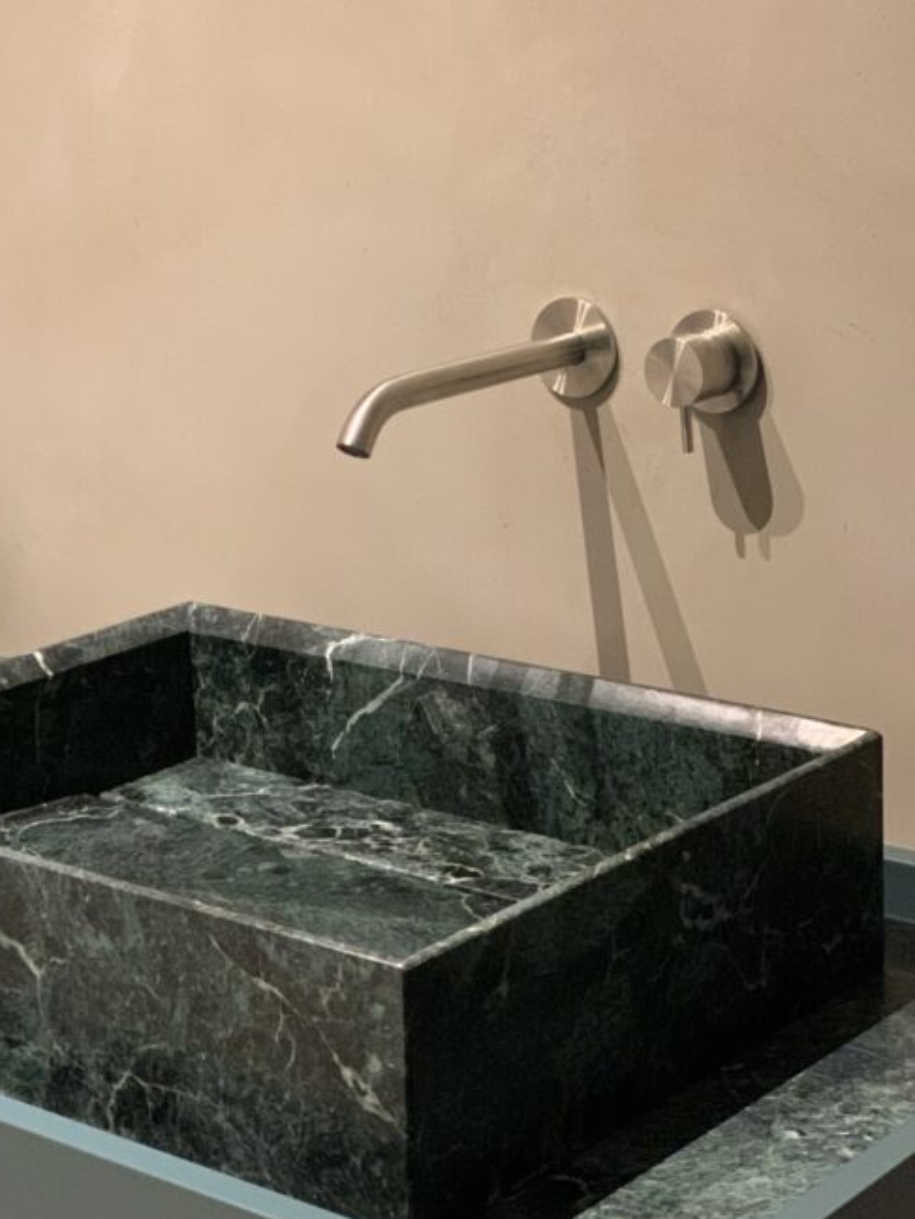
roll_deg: +3.3
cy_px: 383
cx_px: 284
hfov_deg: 17.9
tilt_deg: -9.6
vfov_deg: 23.7
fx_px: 2889
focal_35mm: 82
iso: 400
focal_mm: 6
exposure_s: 1/33
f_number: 2.4
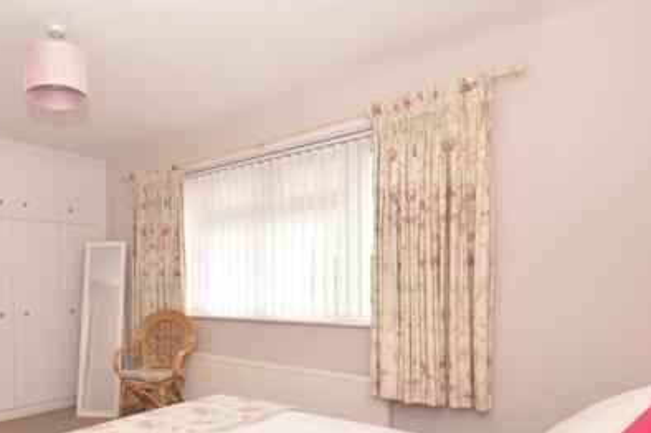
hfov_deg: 67.5
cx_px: 172
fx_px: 452
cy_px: 293
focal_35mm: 25
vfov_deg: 50.2
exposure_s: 1/125
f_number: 7.1
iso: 500
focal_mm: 10
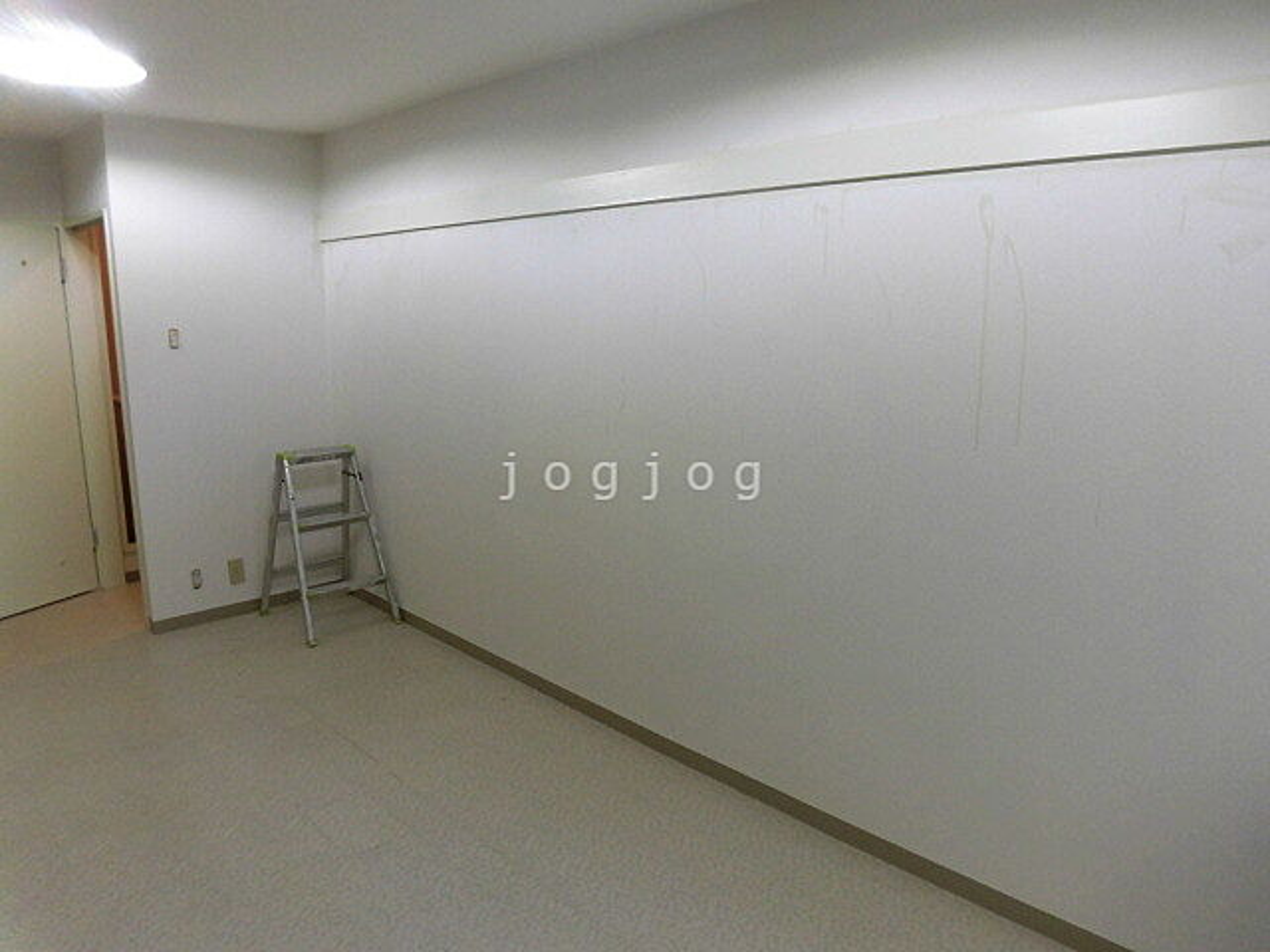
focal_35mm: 24
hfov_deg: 71.6
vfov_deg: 56.8
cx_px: 635
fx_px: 881
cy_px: 476
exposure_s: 1/80
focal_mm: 4.3
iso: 160
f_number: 3.1
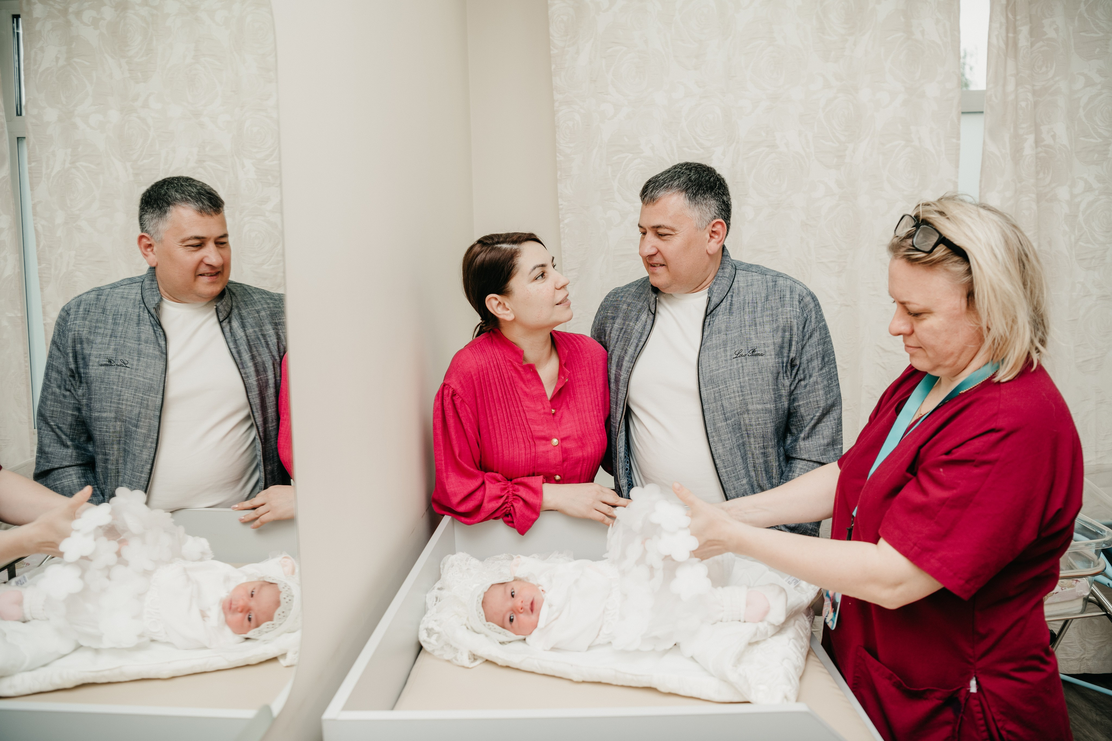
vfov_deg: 47.9
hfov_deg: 67.4
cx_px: 556
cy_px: 370
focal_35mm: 27
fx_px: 834
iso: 160
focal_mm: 27
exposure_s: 1/160
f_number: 4
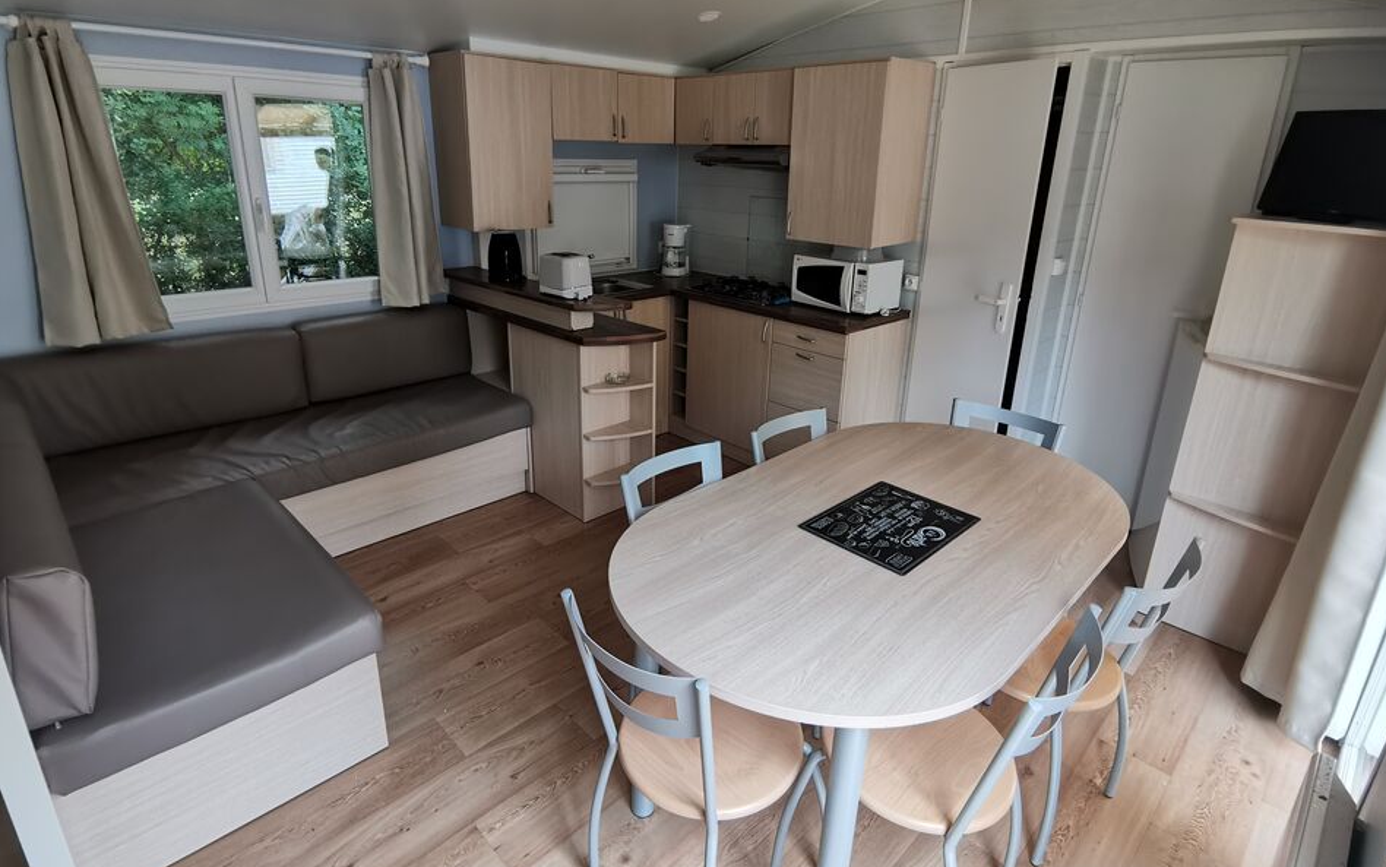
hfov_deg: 88.0
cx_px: 683
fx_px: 718
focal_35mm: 19
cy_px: 374
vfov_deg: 62.0
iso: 160
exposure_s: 1/100
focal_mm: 2.23
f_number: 2.2
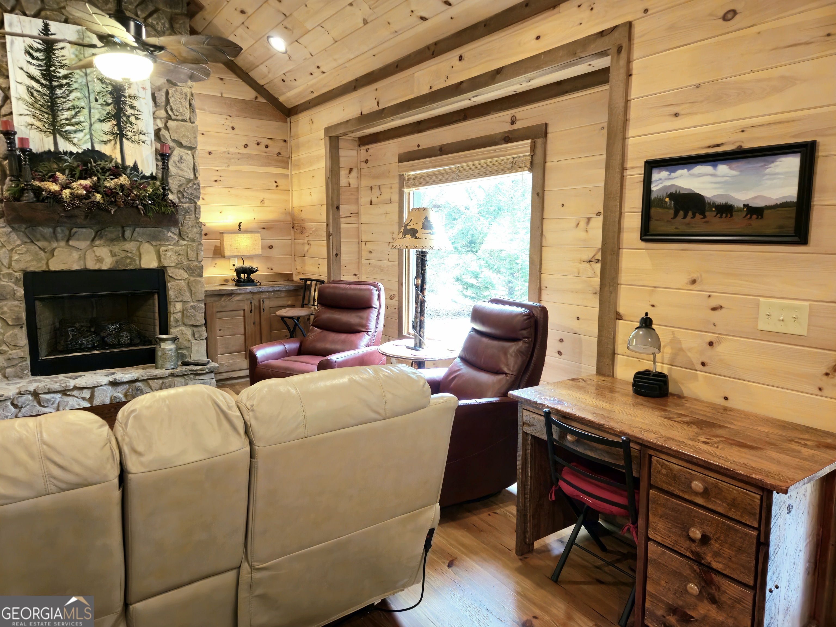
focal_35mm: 23
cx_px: 418
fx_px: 555
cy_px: 314
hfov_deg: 73.9
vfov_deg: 58.9
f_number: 1.8
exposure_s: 1/40
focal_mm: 5.4
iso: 320
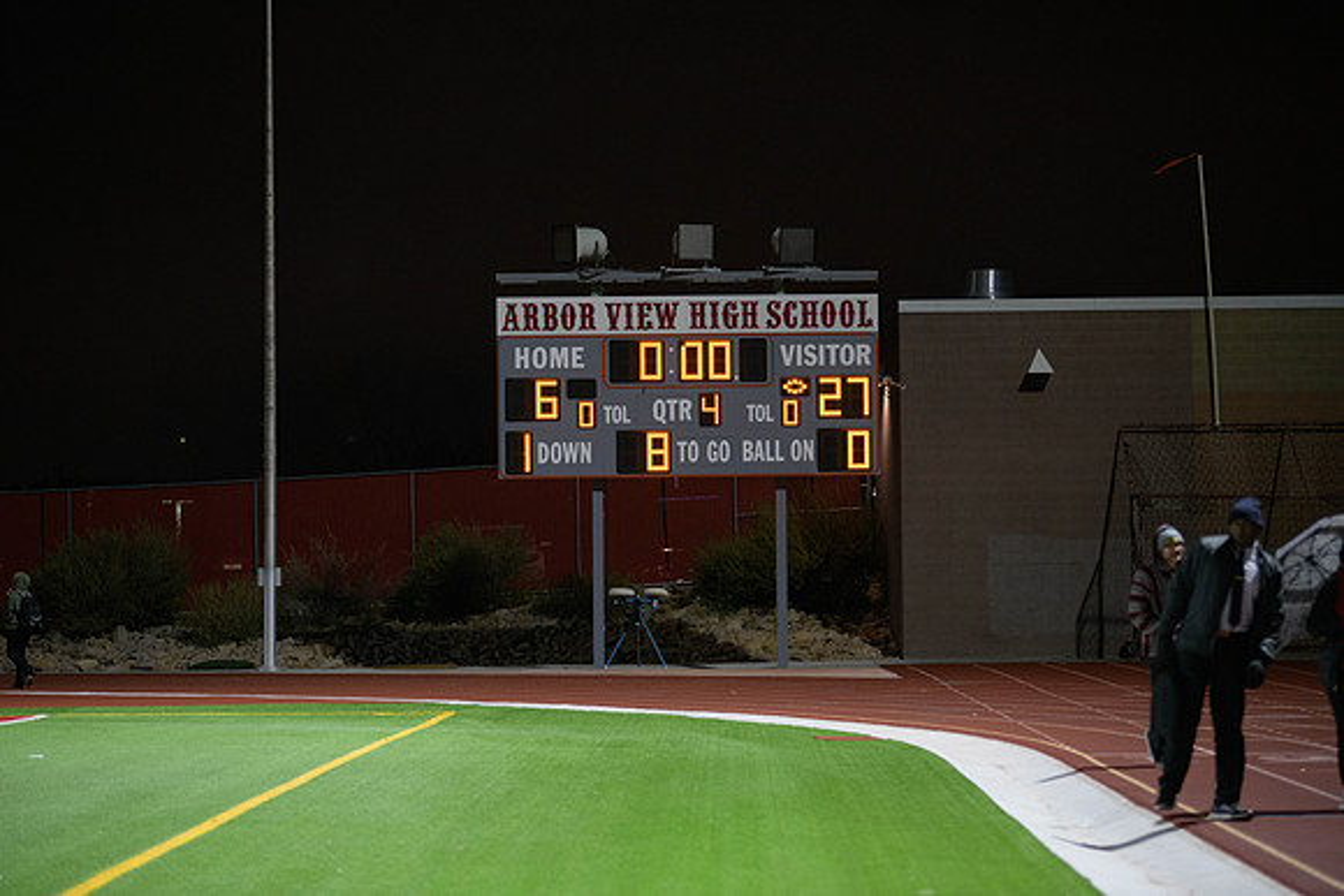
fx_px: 4854
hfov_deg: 15.8
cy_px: 448
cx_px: 672
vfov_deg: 10.6
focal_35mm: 130
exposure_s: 1/200
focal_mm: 130
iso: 3200
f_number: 2.8
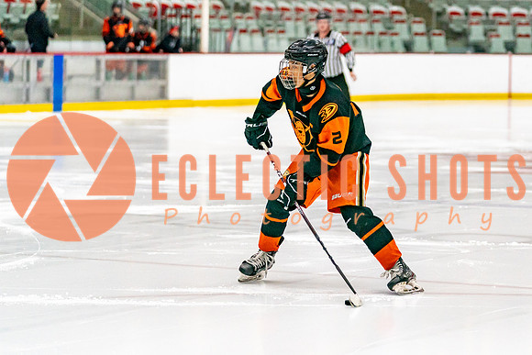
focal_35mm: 165
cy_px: 187
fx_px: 2440
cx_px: 345
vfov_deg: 8.3
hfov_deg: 12.4
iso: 3200
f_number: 2.8
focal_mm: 113
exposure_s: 1/1250
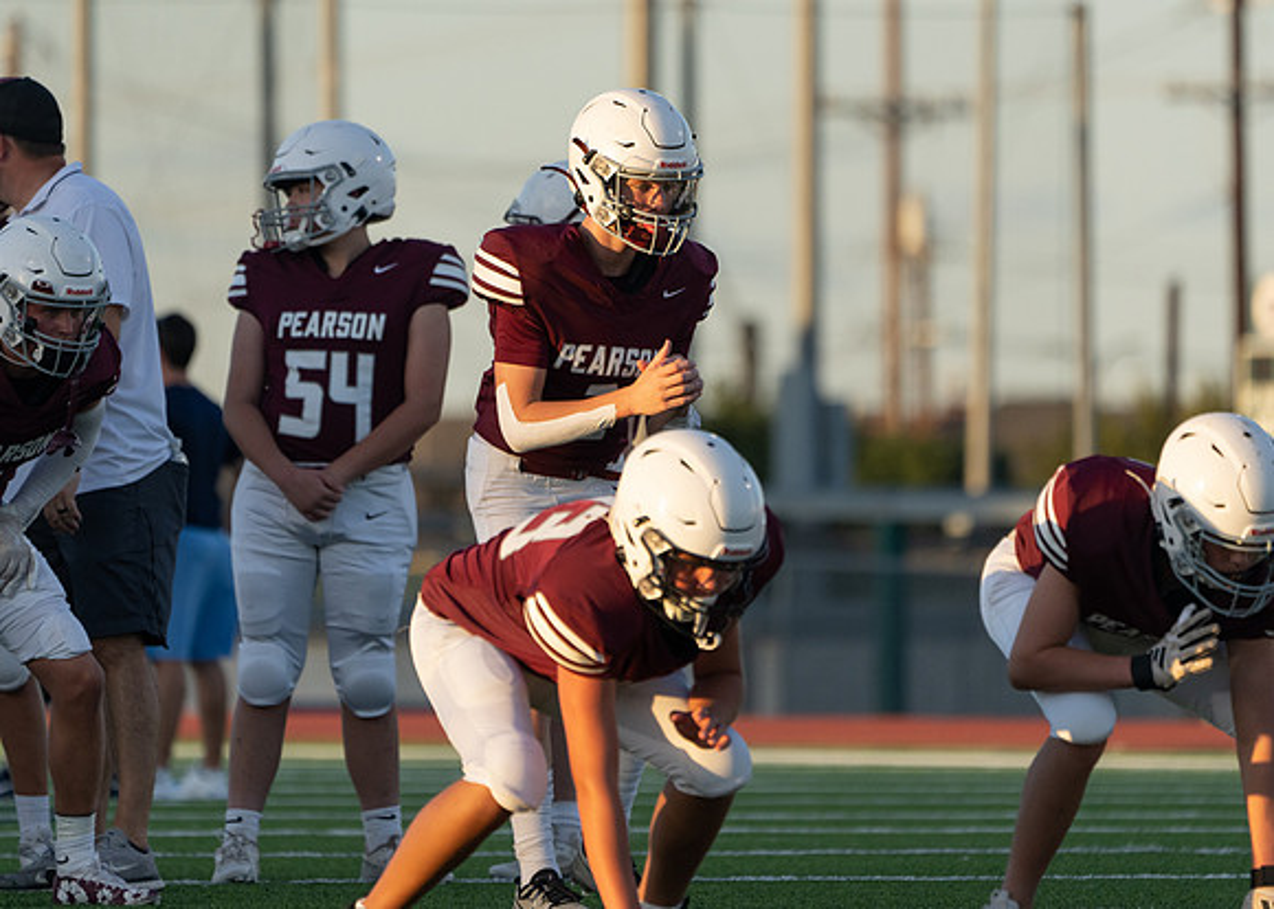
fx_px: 19375
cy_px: 328
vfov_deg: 2.7
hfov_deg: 3.8
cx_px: 633
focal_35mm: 536
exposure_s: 1/1250
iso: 800
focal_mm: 400
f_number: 5.6
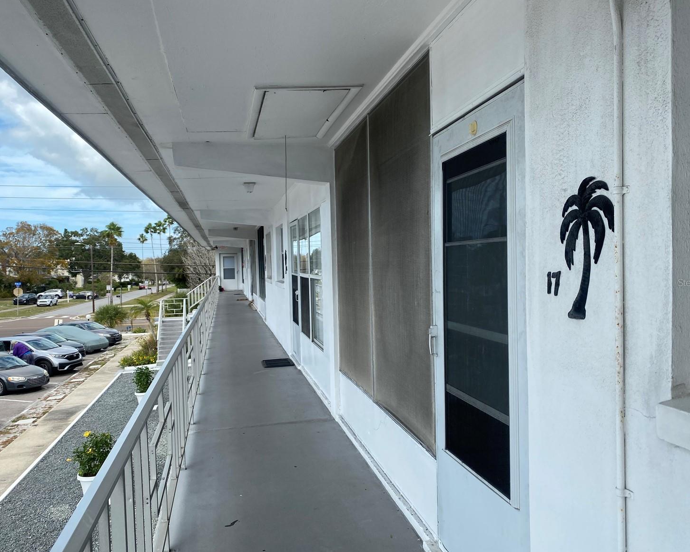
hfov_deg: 62.2
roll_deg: +1.1
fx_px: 572
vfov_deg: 51.5
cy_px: 282
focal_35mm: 28
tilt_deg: -1.5
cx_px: 342
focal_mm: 4.25
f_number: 1.8
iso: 32
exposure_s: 1/1484
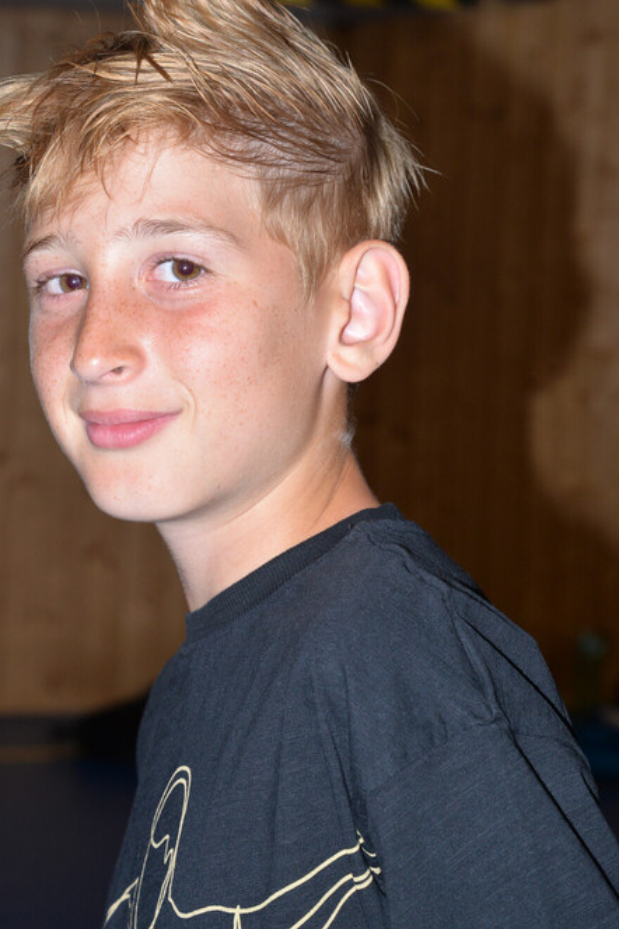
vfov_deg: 16.7
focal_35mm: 123
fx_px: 3175
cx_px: 193
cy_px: 406
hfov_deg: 11.1
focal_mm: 85
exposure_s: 1/80
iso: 640
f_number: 8
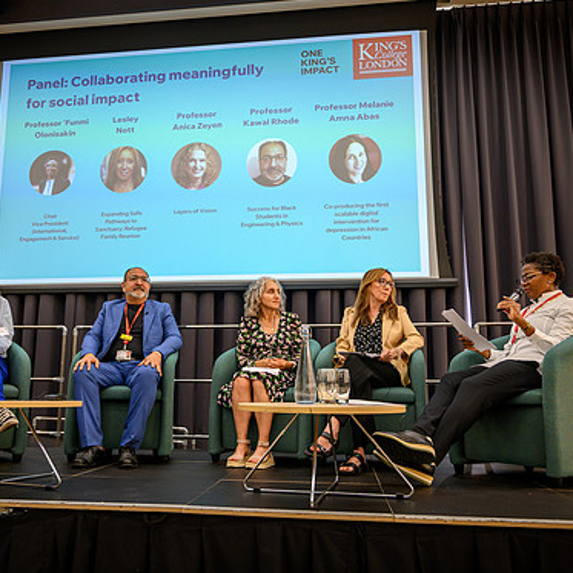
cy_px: 288
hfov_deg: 51.0
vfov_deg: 51.1
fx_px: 599
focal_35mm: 32
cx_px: 257
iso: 1400
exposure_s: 1/80
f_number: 4
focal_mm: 24
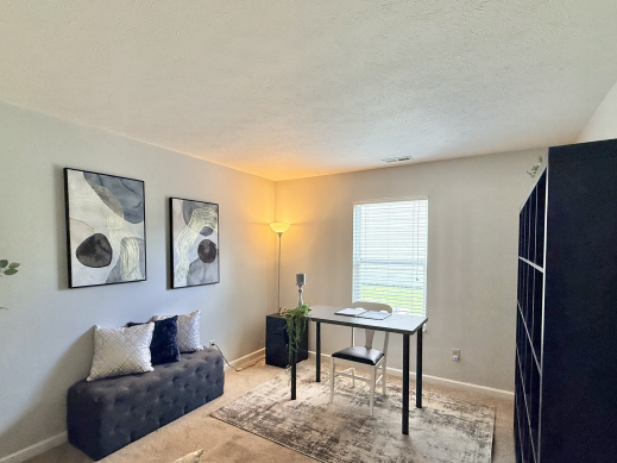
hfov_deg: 87.8
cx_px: 313
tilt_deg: -1.1
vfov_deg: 71.3
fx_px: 321
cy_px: 259
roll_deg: +0.2
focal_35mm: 18
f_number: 2.2
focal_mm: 2.22
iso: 160
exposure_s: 1/120
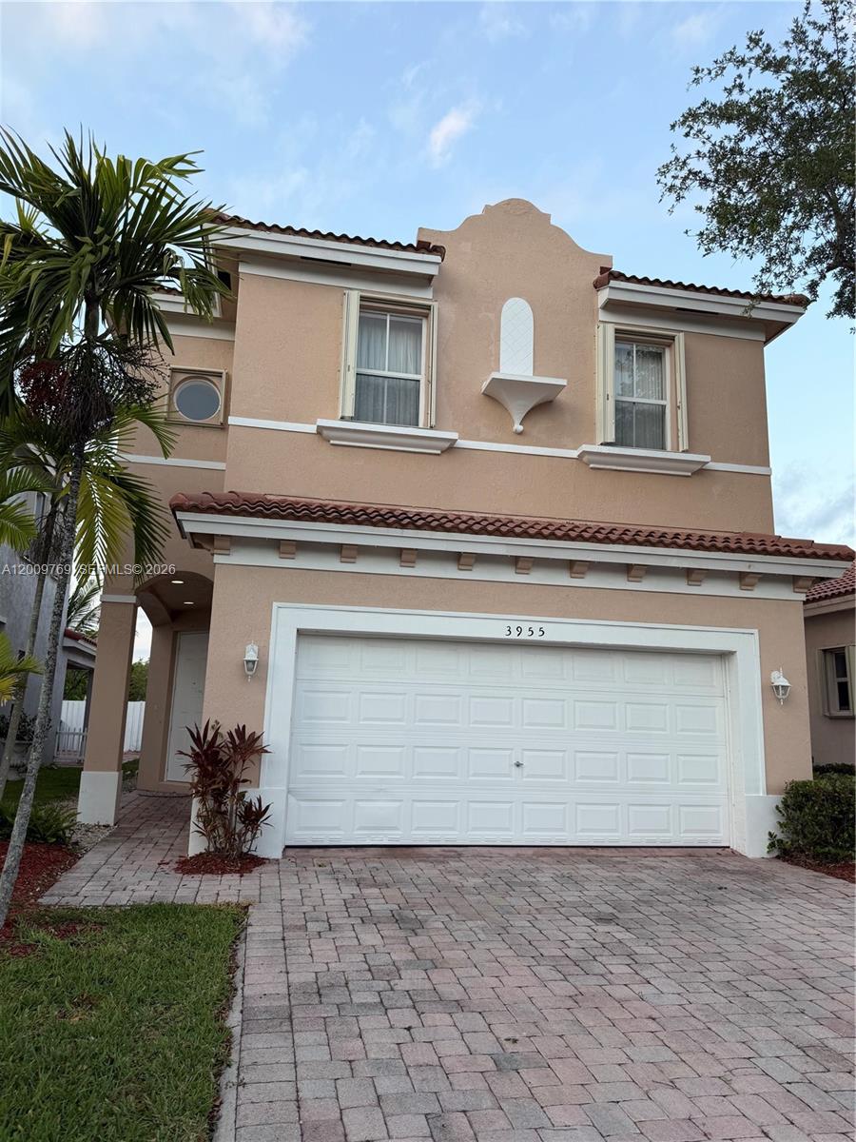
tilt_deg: +11.7
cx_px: 428
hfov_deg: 56.8
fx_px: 791
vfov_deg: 71.6
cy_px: 571
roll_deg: -2.0
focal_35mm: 24
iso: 80
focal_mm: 6.76
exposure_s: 1/470
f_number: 1.78
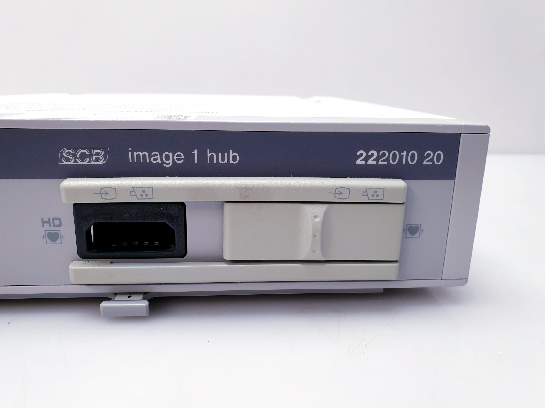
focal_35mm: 26
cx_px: 272
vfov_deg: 53.1
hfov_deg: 67.3
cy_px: 204
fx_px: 409
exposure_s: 1/50
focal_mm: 4.3
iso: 100
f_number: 2.4
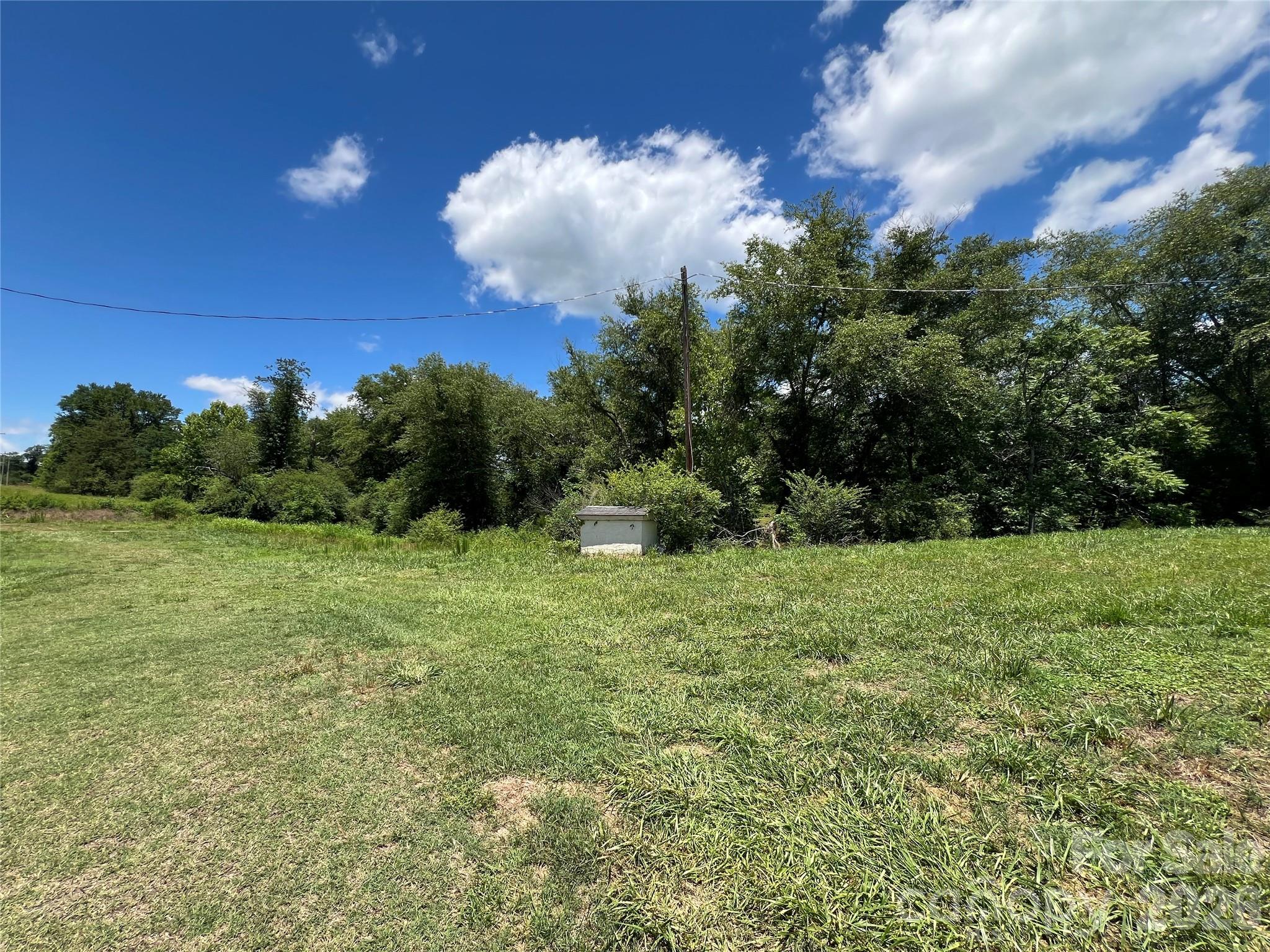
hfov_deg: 106.2
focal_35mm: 13
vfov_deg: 89.9
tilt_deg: +3.3
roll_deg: +0.3
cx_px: 635
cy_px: 476
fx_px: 477
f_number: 1.8
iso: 32
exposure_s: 1/853
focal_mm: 1.57
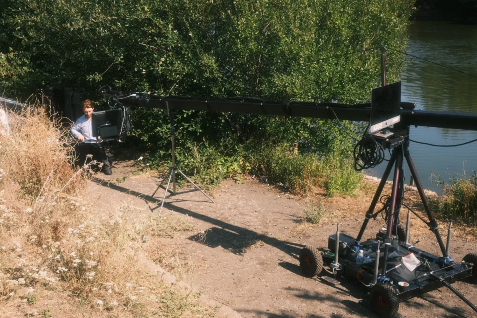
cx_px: 238
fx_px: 543
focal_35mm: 41
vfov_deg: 32.6
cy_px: 159
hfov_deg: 47.4
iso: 640
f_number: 6.4
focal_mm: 27
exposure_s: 1/1000
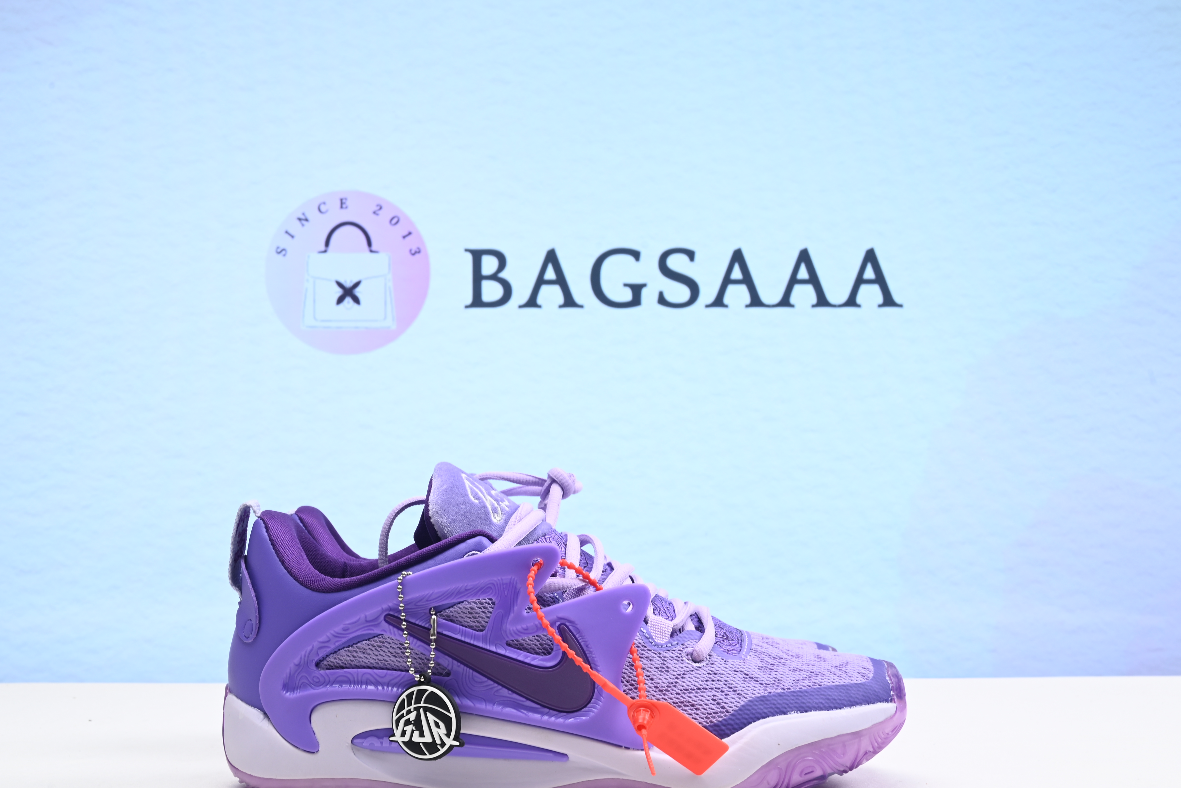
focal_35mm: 46
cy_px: 474
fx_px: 1510
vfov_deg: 29.2
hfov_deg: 42.7
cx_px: 544
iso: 100
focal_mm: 37
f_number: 16
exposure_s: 1/2
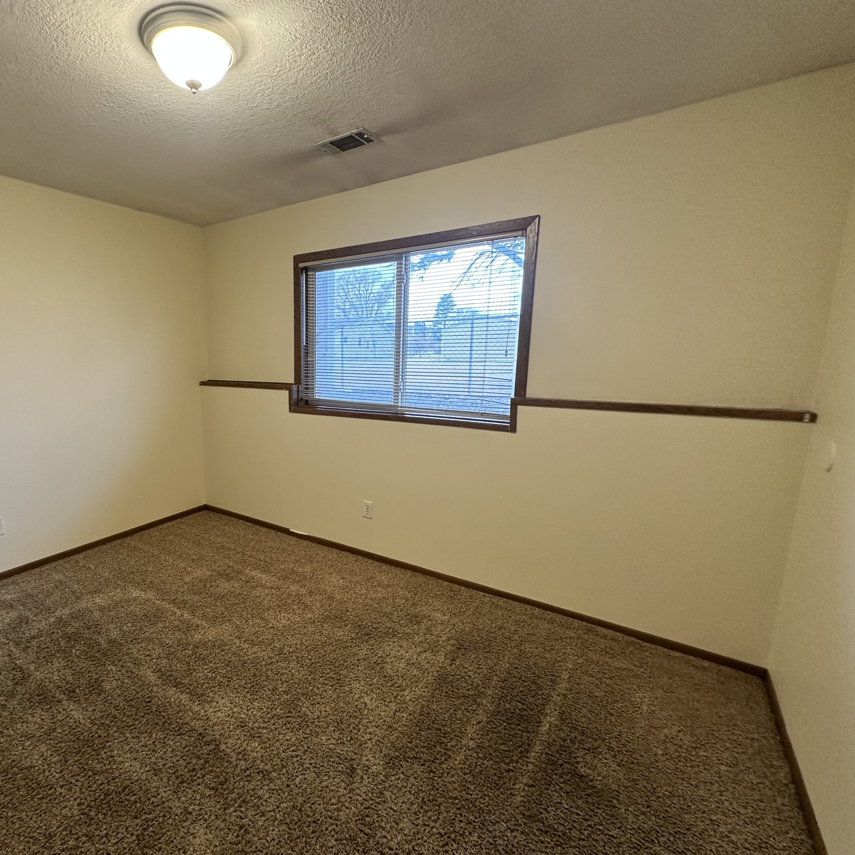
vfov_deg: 84.0
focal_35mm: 17
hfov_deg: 81.5
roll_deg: +0.0
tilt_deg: -9.8
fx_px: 475
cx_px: 293
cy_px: 435
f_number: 2.2
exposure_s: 1/60
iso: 200
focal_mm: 2.22
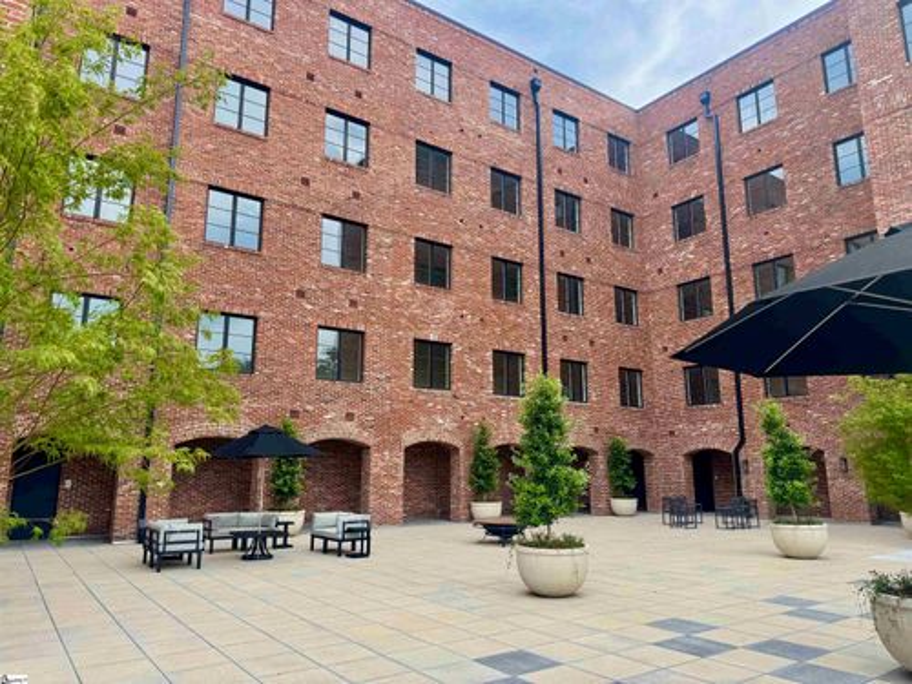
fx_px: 632
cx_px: 456
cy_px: 342
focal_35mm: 24
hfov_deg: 71.6
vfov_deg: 56.8
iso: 80
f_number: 1.78
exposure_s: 1/802
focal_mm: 6.76
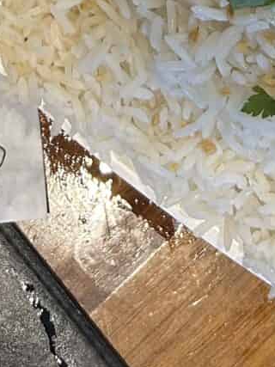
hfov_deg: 12.6
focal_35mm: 117
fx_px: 1240
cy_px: -373
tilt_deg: -78.5
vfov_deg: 14.1
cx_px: 106
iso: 125
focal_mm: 5.7
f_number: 1.5
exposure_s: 1/120
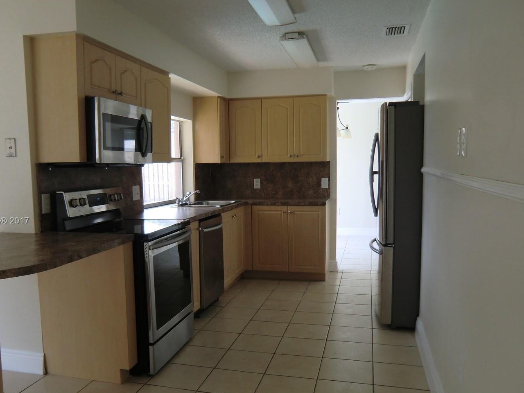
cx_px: 226
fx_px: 454
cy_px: 221
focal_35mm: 30
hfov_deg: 59.7
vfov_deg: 46.7
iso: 100
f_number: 3.2
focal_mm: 4.3
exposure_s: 1/60
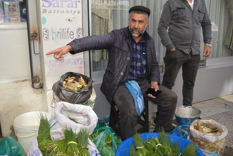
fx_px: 223
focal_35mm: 34
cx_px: 116
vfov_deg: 38.3
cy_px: 78
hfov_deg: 55.1
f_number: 4.5
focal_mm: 23
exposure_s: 1/200
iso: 100
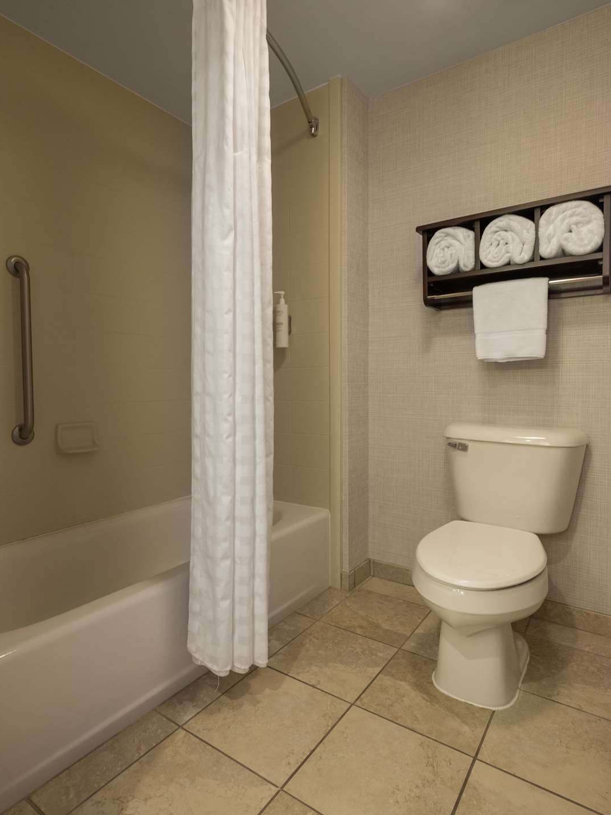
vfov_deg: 84.7
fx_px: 447
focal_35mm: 19
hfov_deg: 68.7
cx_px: 302
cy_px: 403
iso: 1000
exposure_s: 1/10
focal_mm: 23
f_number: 13
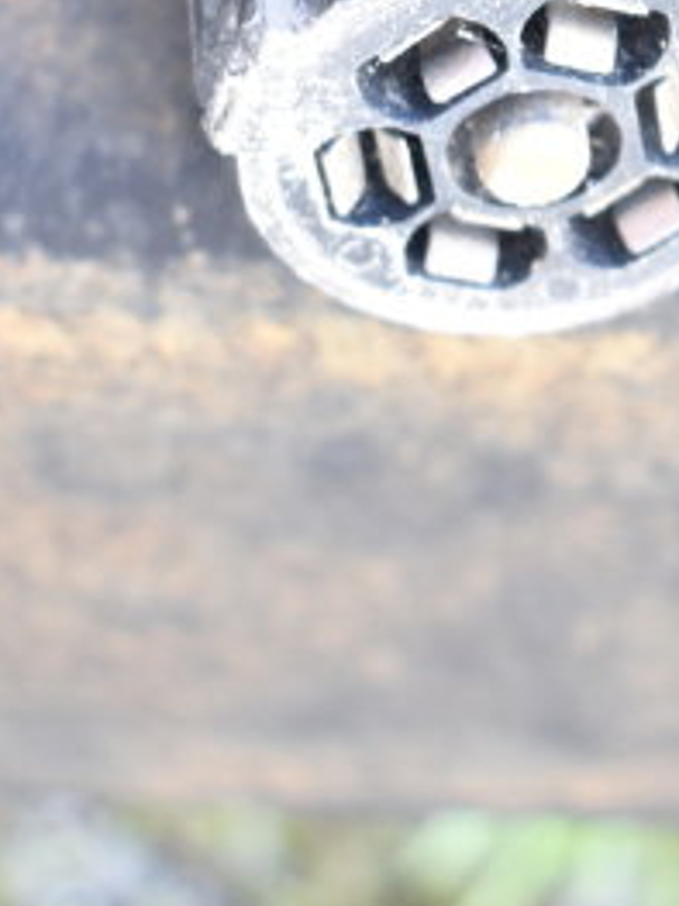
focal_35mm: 156
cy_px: -470
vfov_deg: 12.1
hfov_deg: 9.5
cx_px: 603
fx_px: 4075
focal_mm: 31
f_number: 4.2
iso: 400
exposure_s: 1/50
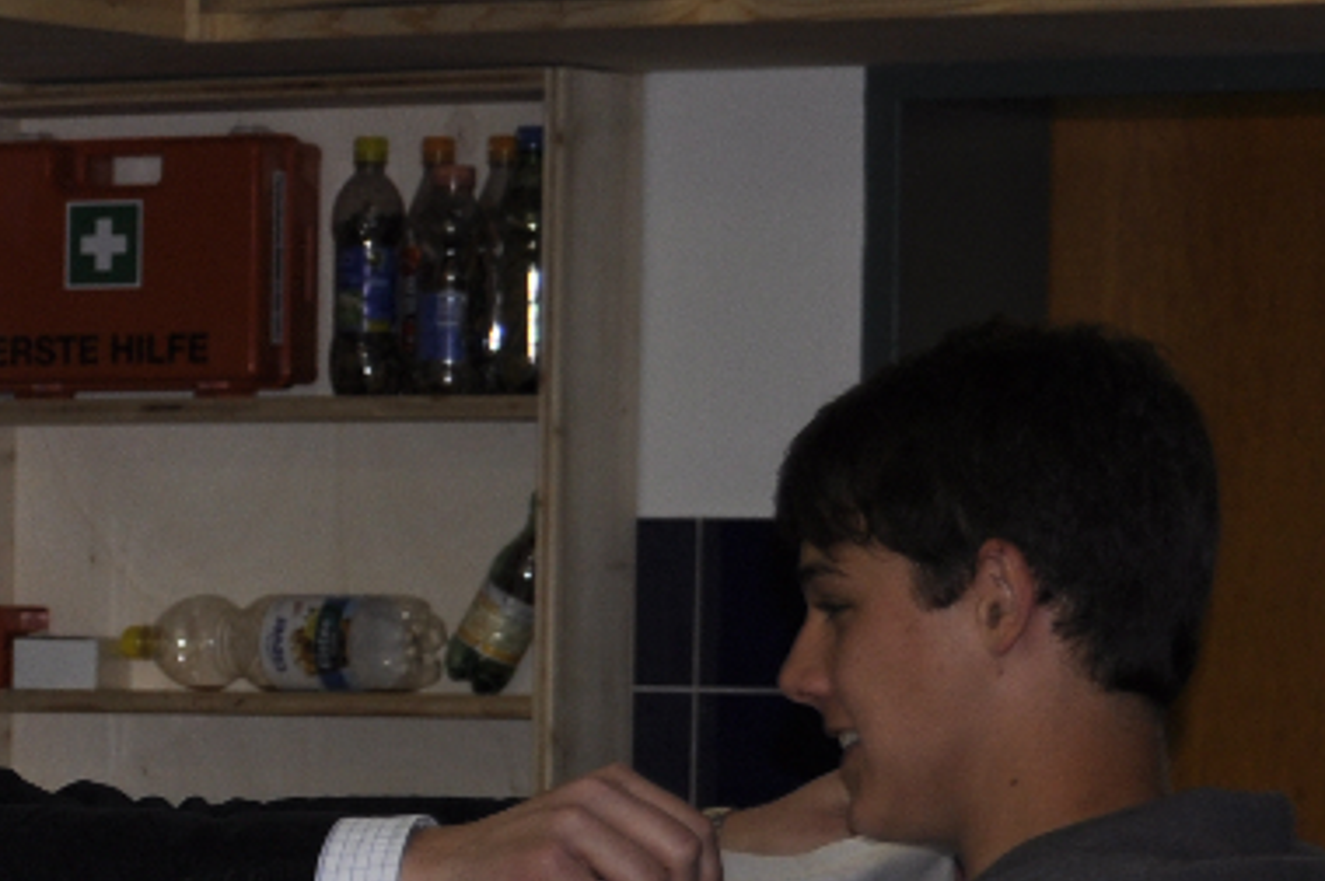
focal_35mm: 233
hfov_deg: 8.6
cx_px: -682
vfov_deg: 5.8
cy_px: 1131
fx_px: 8568
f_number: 5.3
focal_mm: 46
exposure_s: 1/60
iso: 200
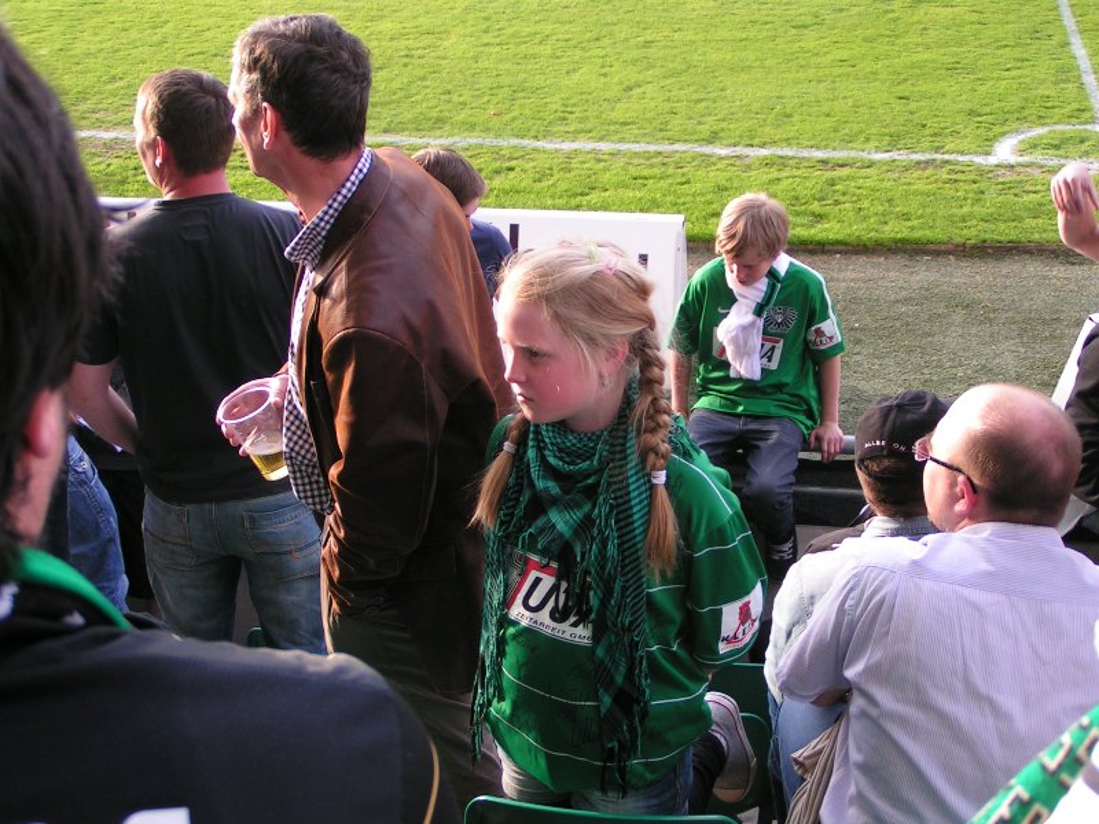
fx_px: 1714
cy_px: 412
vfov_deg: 27.0
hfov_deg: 35.5
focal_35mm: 54
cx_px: 550
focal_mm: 8.3
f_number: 3.2
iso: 50
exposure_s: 1/60
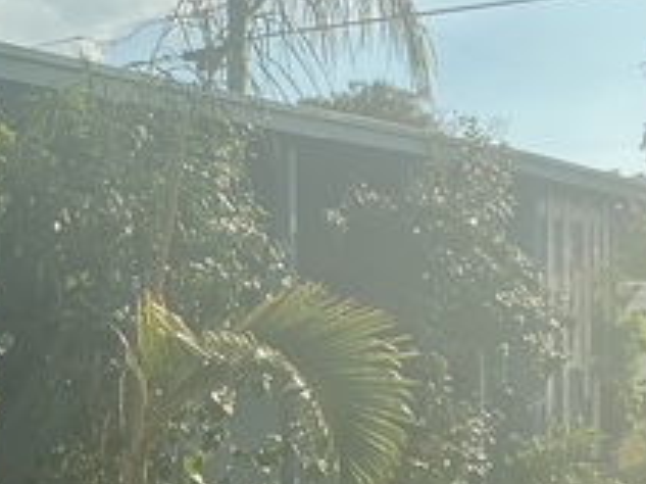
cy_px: 527
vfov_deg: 16.3
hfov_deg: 21.0
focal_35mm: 88
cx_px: -92
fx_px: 1641
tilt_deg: -4.8
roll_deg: +3.0
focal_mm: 3
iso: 25
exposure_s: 1/1377
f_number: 1.8
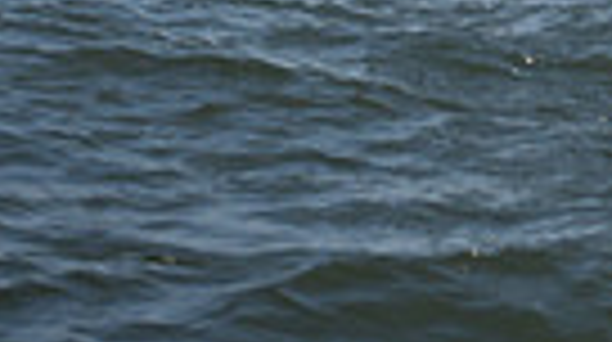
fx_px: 5071
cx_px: 794
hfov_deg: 6.8
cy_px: -914
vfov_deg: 3.7
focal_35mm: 313
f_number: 4
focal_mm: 70
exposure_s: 1/1250
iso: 250
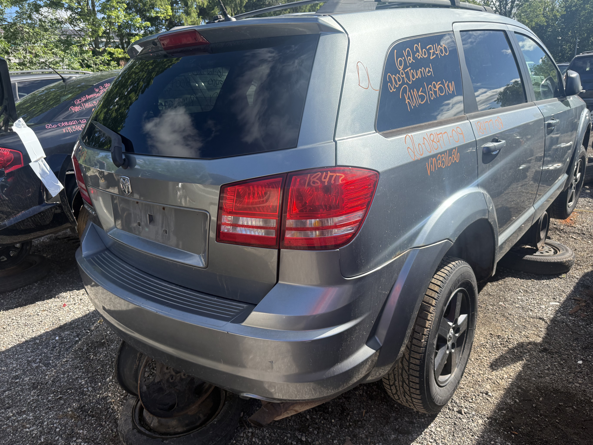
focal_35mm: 25
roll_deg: +1.9
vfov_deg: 54.9
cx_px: 300
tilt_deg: -16.7
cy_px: 216
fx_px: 428
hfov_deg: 69.4
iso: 100
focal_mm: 6.76
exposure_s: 1/2053
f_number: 1.78
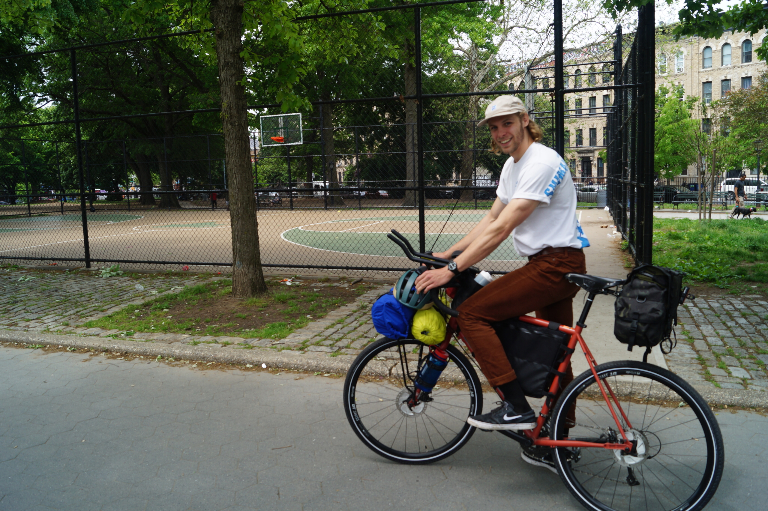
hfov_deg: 67.4
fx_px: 576
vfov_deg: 47.9
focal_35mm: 27
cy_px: 256
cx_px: 384
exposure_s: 1/100
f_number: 6.3
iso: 100
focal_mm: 18
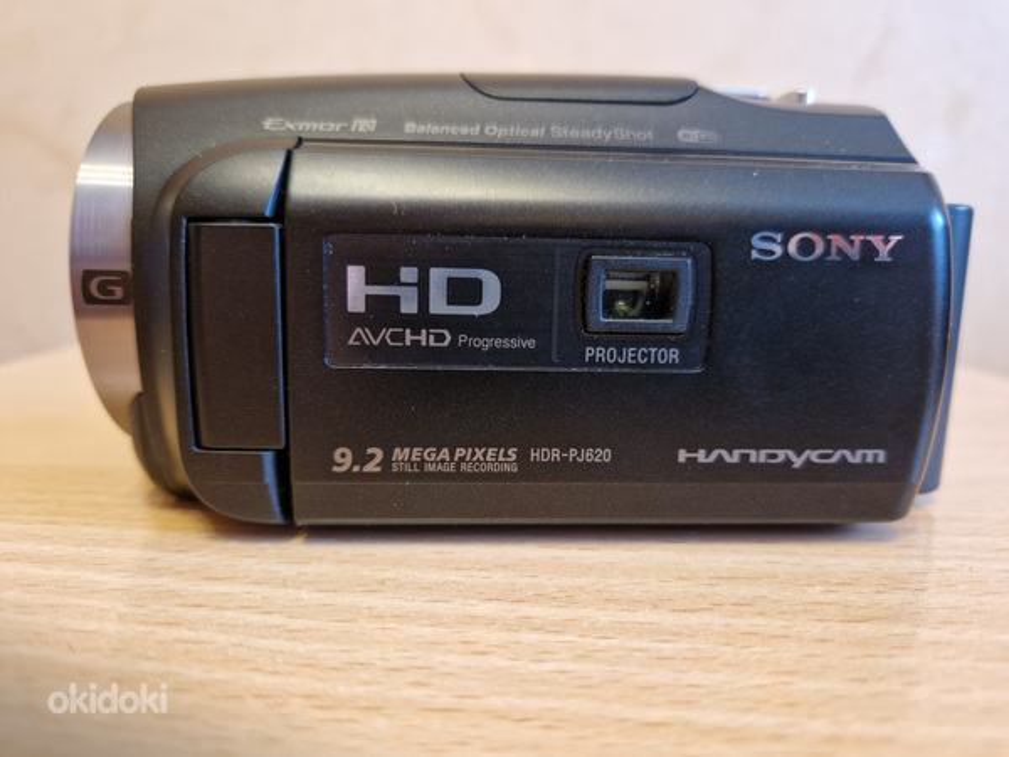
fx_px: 670
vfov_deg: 58.9
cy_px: 378
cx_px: 504
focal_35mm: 23
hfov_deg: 73.9
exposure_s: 1/50
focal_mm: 5.4
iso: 500
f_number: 1.8
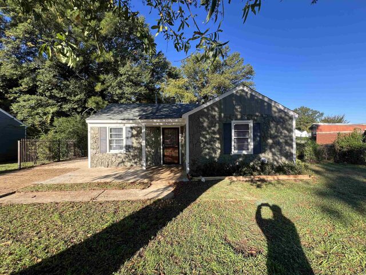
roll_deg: -0.2
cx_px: 183
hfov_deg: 106.2
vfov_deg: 89.9
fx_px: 137
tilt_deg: +0.4
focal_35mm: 13
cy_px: 138
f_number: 1.8
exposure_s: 1/350
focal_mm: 1.57
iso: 32
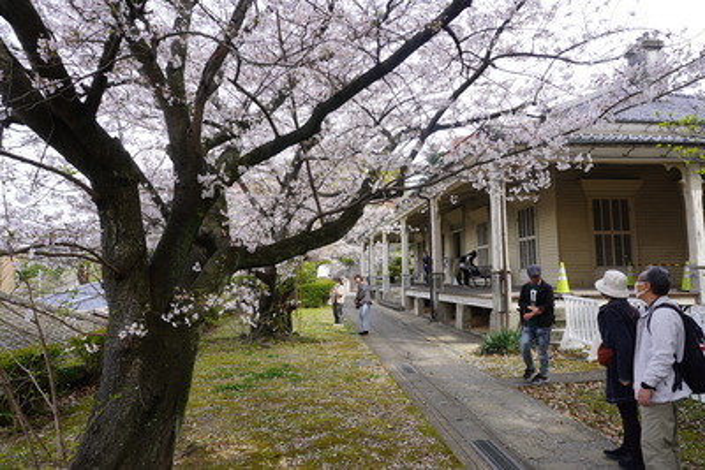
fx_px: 470
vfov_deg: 53.2
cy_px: 235
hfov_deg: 73.7
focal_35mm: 24
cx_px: 352
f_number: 6.3
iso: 100
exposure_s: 1/100
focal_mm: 16
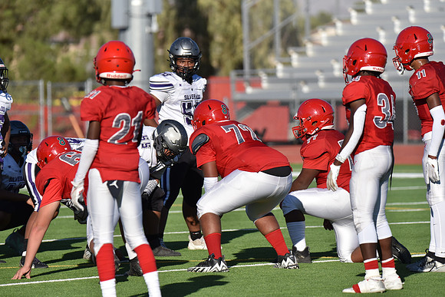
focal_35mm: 350
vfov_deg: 3.9
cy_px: 148
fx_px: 4327
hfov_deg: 5.9
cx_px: 222
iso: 560
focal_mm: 350
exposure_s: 1/4000
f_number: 6
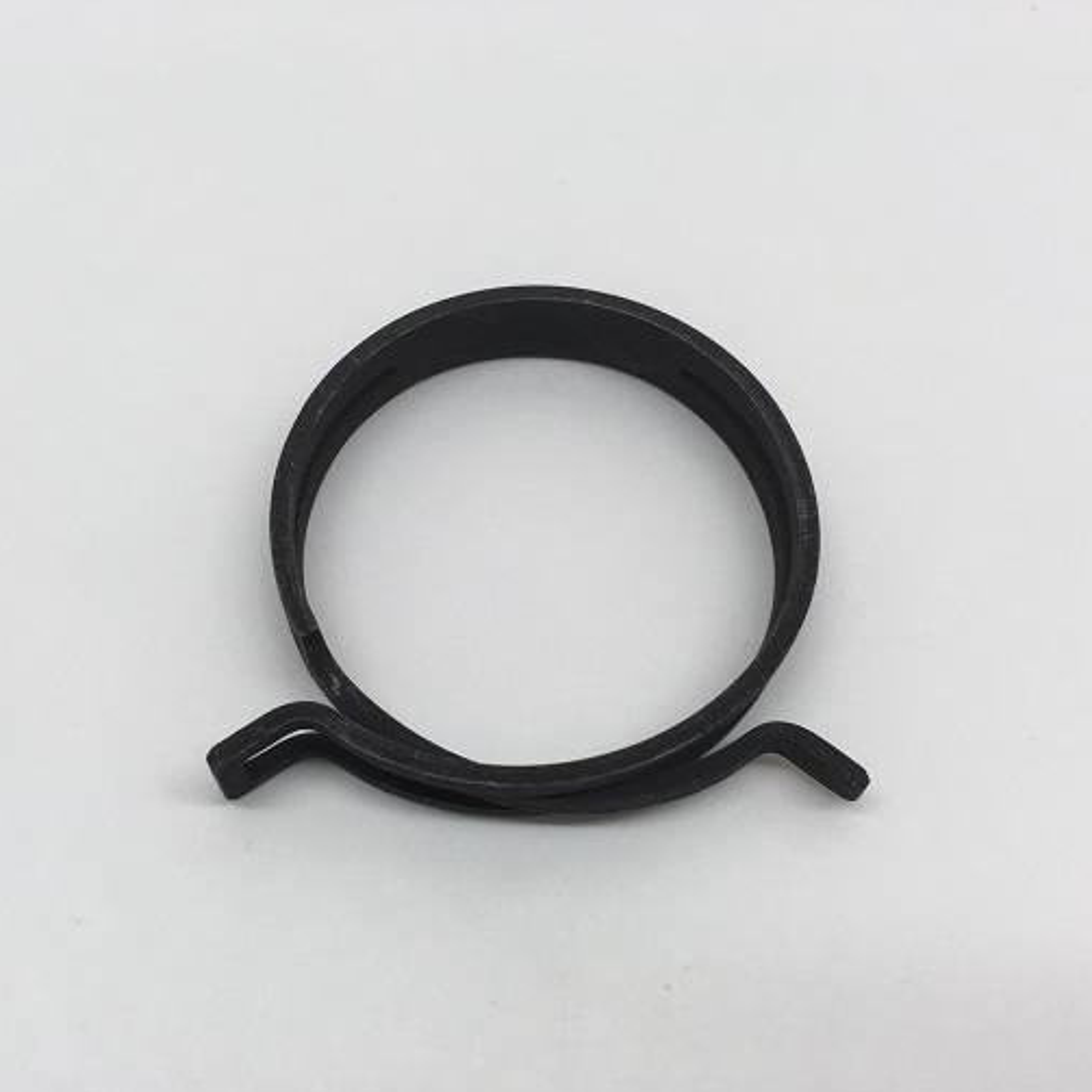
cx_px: 499
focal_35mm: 35
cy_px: 553
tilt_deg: -63.9
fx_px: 1249
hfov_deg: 47.2
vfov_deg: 47.2
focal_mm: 4.15
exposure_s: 1/120
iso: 40
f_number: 2.2
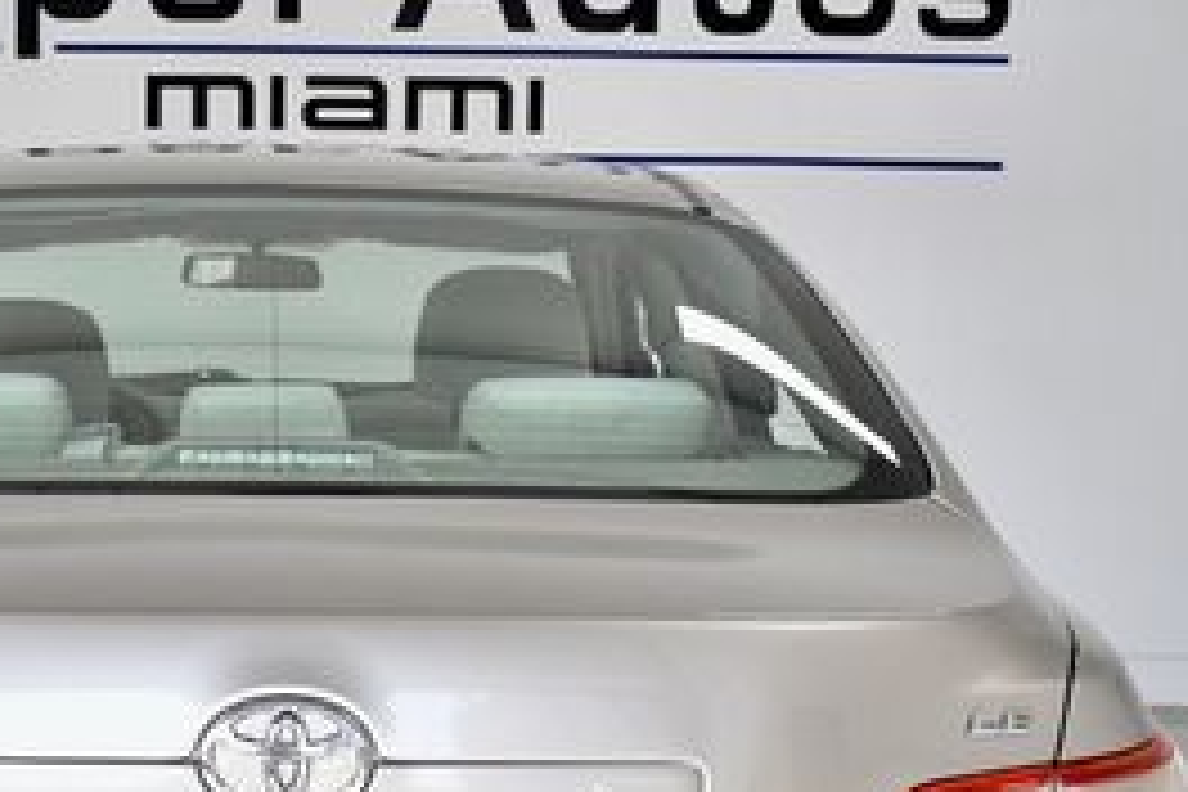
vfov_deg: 16.8
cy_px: 727
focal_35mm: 80
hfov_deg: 25.1
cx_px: 288
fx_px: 2640
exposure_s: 1/1250
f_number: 4
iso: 1250
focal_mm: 22
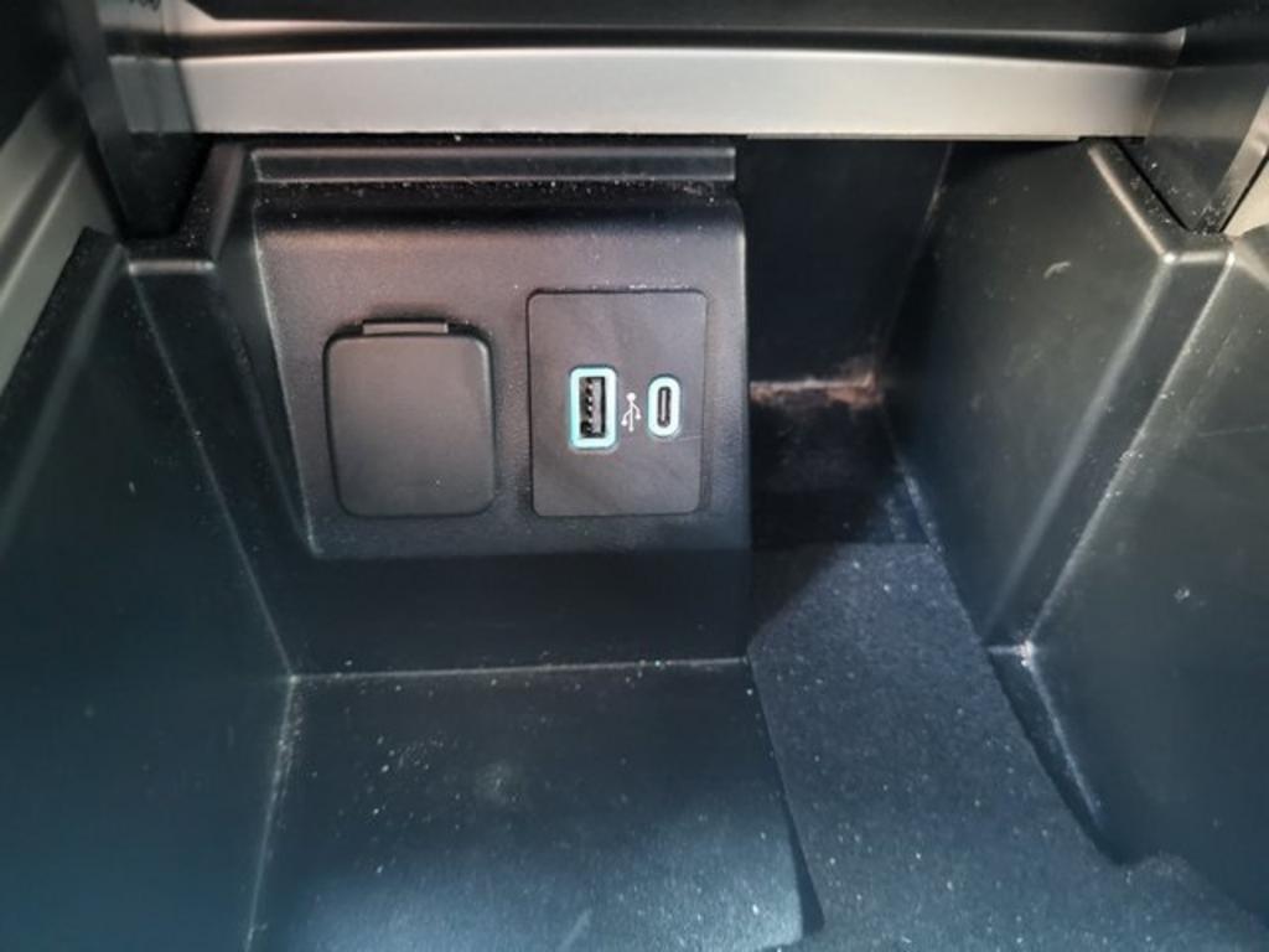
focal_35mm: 26
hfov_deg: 67.3
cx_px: 634
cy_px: 476
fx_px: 953
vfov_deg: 53.1
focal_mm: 5.4
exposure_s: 1/17
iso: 1250
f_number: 1.8
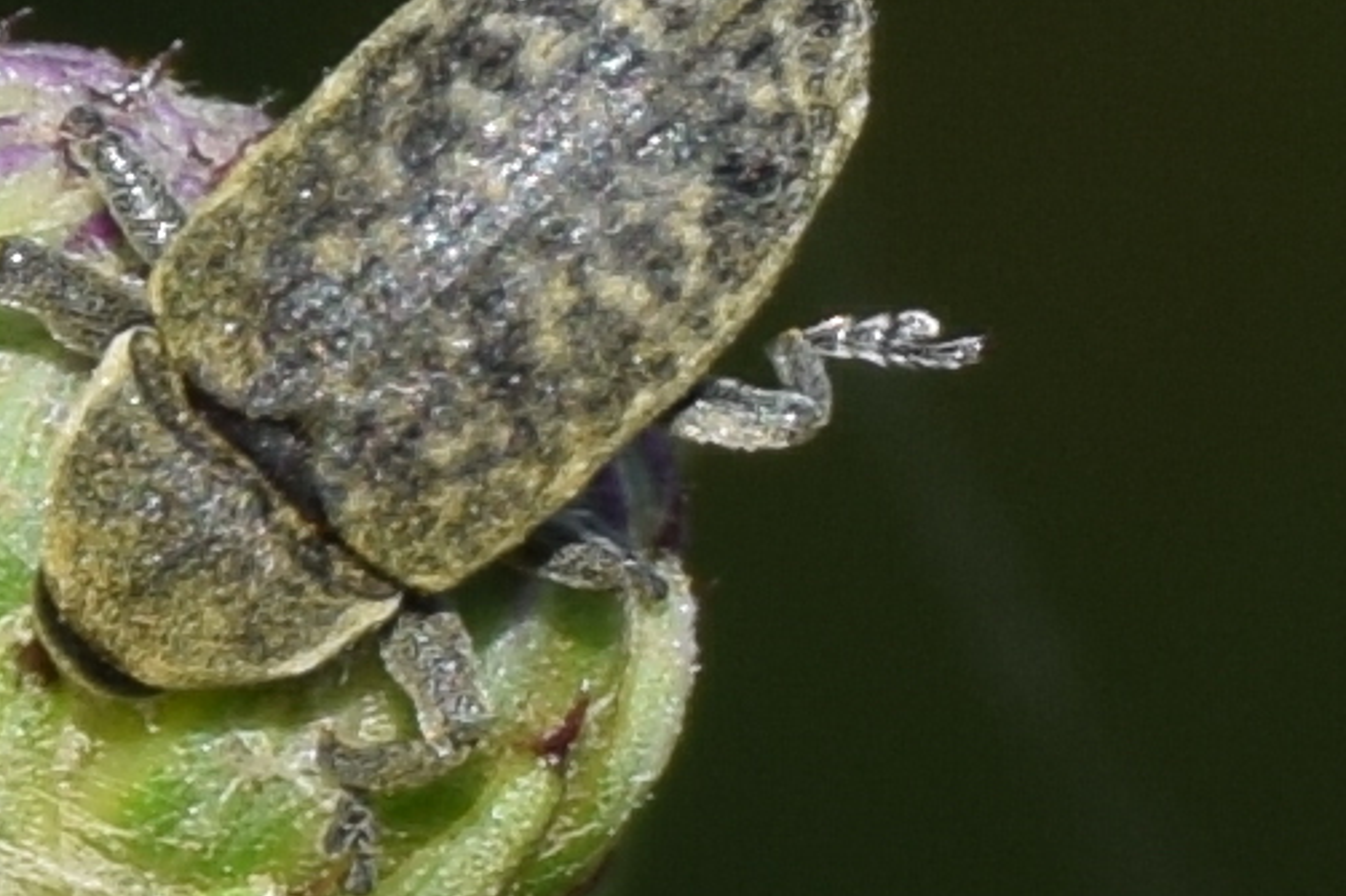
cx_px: 650
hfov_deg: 5.1
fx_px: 14987
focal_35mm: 401
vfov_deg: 3.4
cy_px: 348
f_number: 13
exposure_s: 1/160
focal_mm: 140
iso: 100
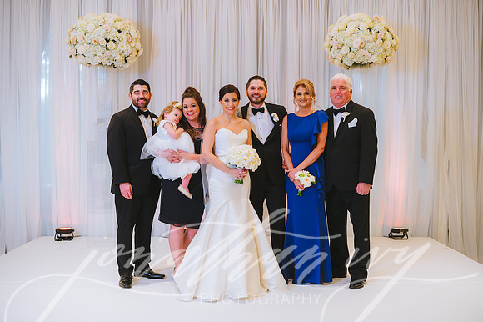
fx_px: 536
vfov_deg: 33.4
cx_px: 242
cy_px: 161
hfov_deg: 48.5
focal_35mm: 40
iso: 2000
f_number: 4
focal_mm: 40
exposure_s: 1/200
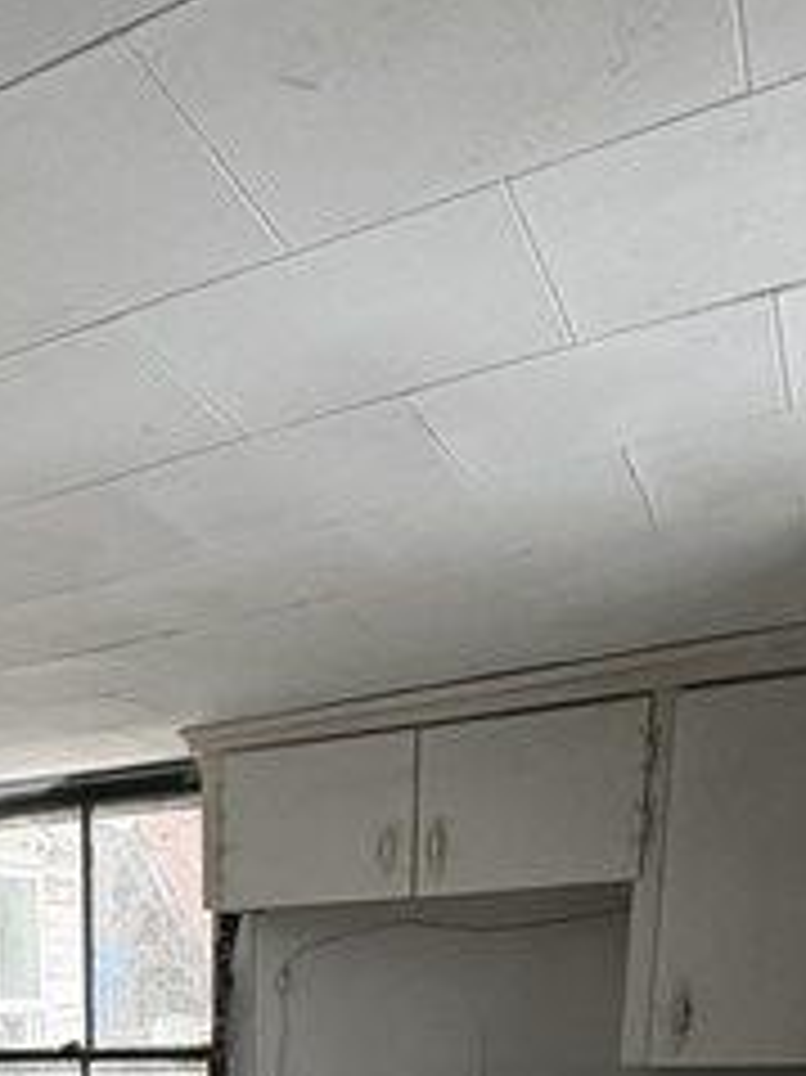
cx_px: -45
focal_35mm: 45
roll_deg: +1.1
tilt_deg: -12.7
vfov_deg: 33.4
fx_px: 1398
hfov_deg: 29.5
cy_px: 1324
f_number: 2.2
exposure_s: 1/99
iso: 200
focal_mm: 2.22
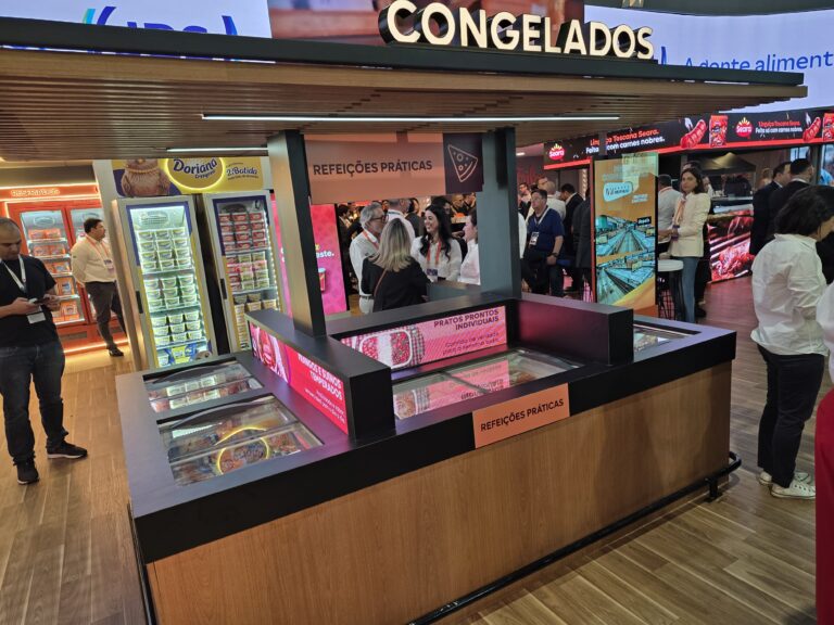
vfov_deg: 58.9
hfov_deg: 73.9
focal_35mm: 23
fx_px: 554
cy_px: 312
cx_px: 417
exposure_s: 1/120
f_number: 1.7
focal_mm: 6.25
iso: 160
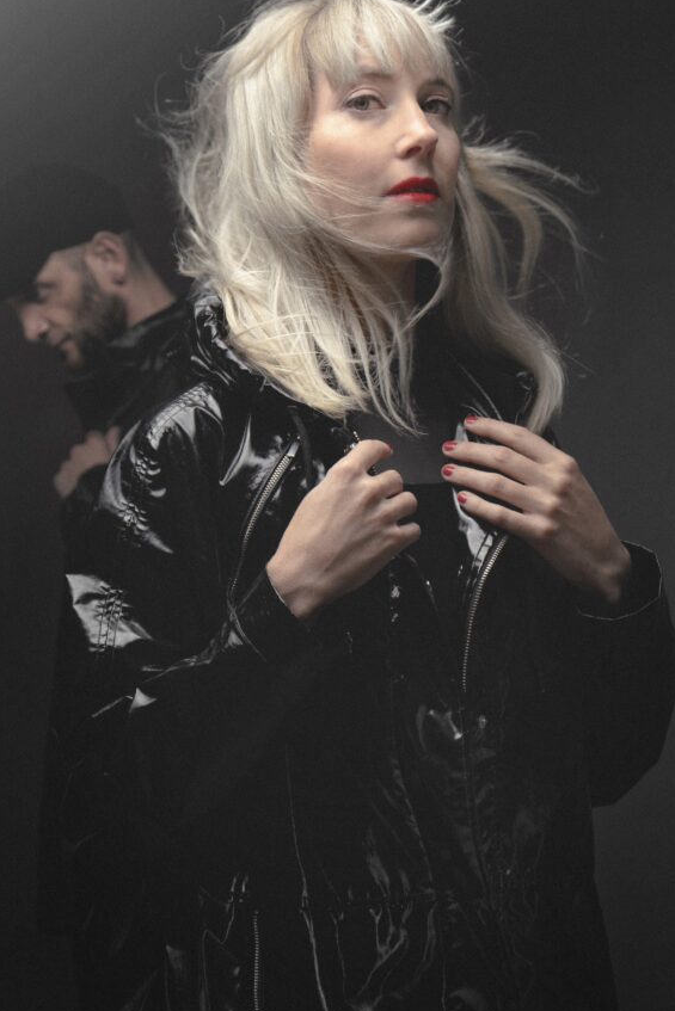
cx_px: 311
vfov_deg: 25.1
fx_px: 2277
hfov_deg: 16.9
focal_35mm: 81
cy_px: 473
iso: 320
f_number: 5.6
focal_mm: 67
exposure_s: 1/80
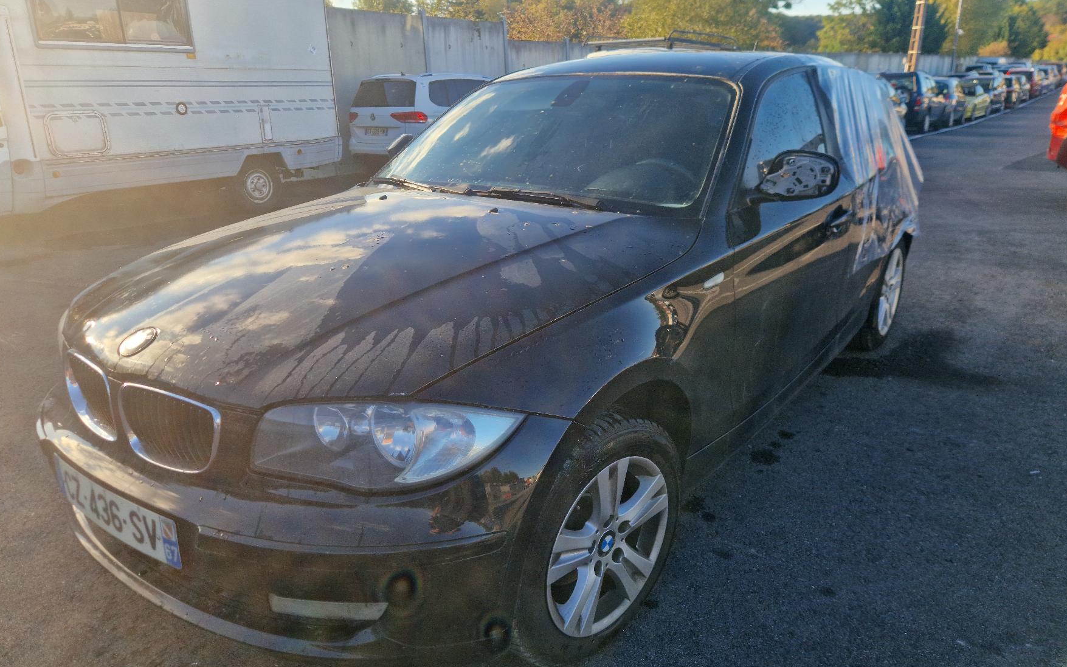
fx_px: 727
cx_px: 533
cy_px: 339
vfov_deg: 49.3
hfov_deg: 72.5
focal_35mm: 25
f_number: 1.8
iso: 50
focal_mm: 5.4
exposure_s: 1/435
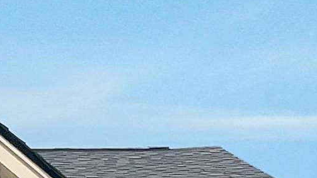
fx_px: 1622
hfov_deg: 10.6
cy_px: 457
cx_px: -225
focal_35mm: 193
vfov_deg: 6.0
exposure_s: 1/3788
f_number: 1.8
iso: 16
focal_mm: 3
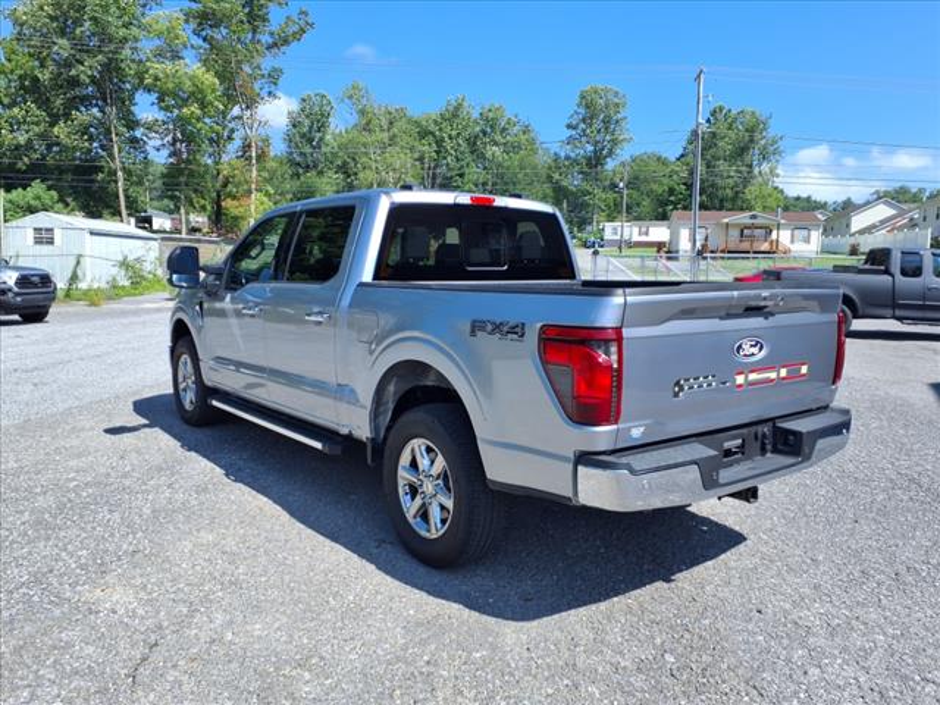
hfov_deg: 65.3
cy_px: 352
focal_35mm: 27
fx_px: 733
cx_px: 470
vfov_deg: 51.4
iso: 40
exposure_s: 1/1000
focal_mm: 3.58
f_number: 1.9
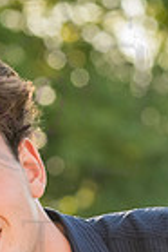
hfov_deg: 2.7
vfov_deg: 4.1
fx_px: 3526
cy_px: 331
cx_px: 38
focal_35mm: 505
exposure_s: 1/500
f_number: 6.3
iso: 1250
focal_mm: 120
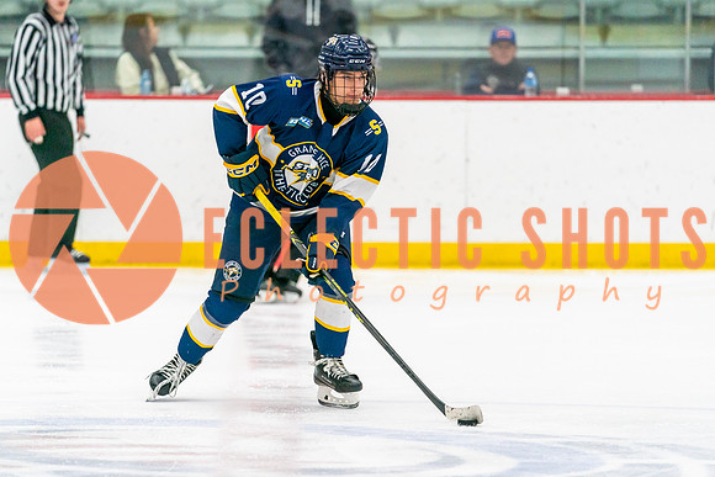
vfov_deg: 5.9
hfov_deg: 8.8
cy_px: 291
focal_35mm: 234
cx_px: 348
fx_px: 4655
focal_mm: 192
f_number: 2.8
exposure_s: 1/1250
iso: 3200
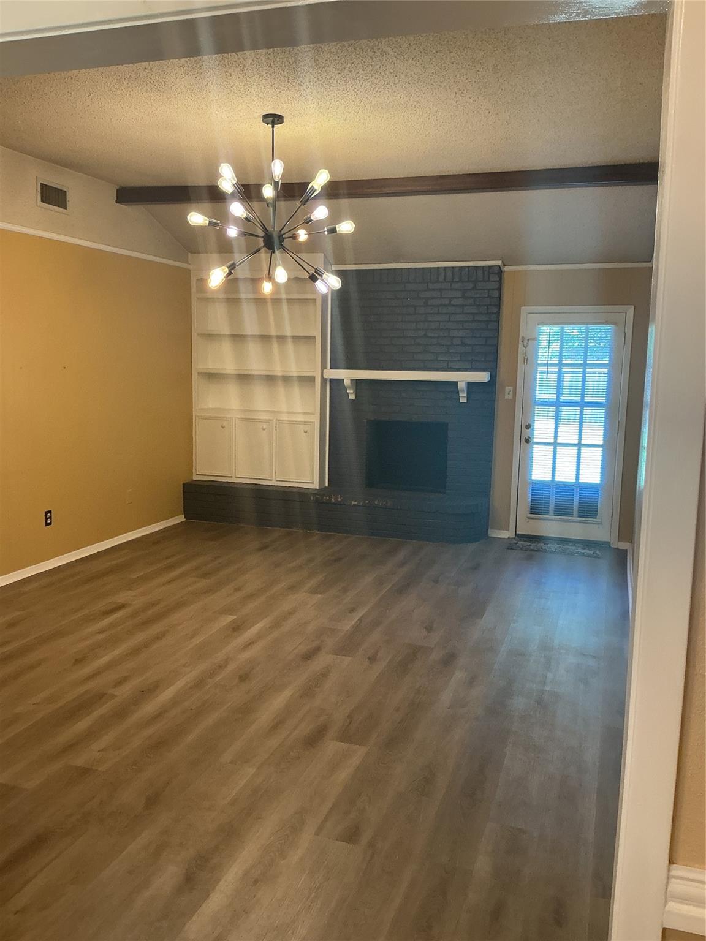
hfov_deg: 48.2
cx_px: 353
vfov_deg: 61.7
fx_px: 789
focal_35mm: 29
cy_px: 470
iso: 125
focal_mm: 3
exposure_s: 1/60
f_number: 1.8
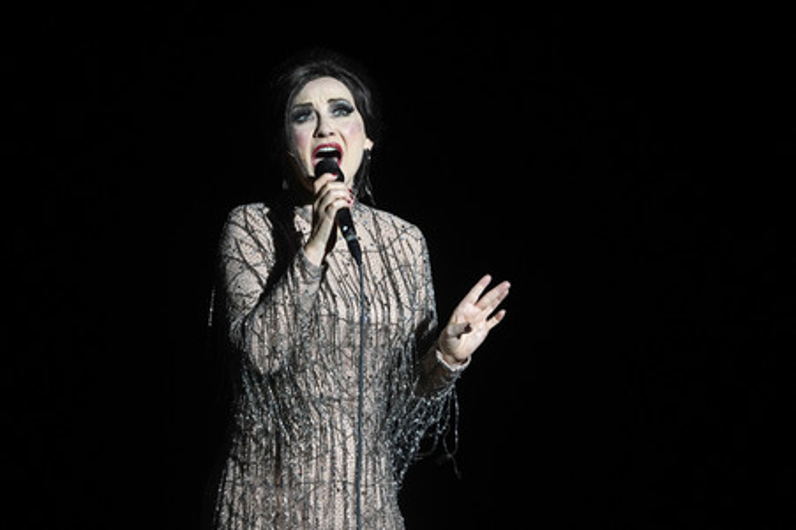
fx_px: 8131
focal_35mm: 368
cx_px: 398
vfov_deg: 3.7
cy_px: 265
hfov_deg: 5.6
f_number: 6.3
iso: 1600
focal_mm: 368
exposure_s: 1/200
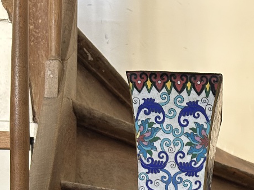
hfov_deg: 27.1
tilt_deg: +1.3
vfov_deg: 18.5
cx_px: 233
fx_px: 506
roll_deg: -0.1
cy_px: 298
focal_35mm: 69
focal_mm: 5.7
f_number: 1.5
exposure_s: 1/50
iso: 160
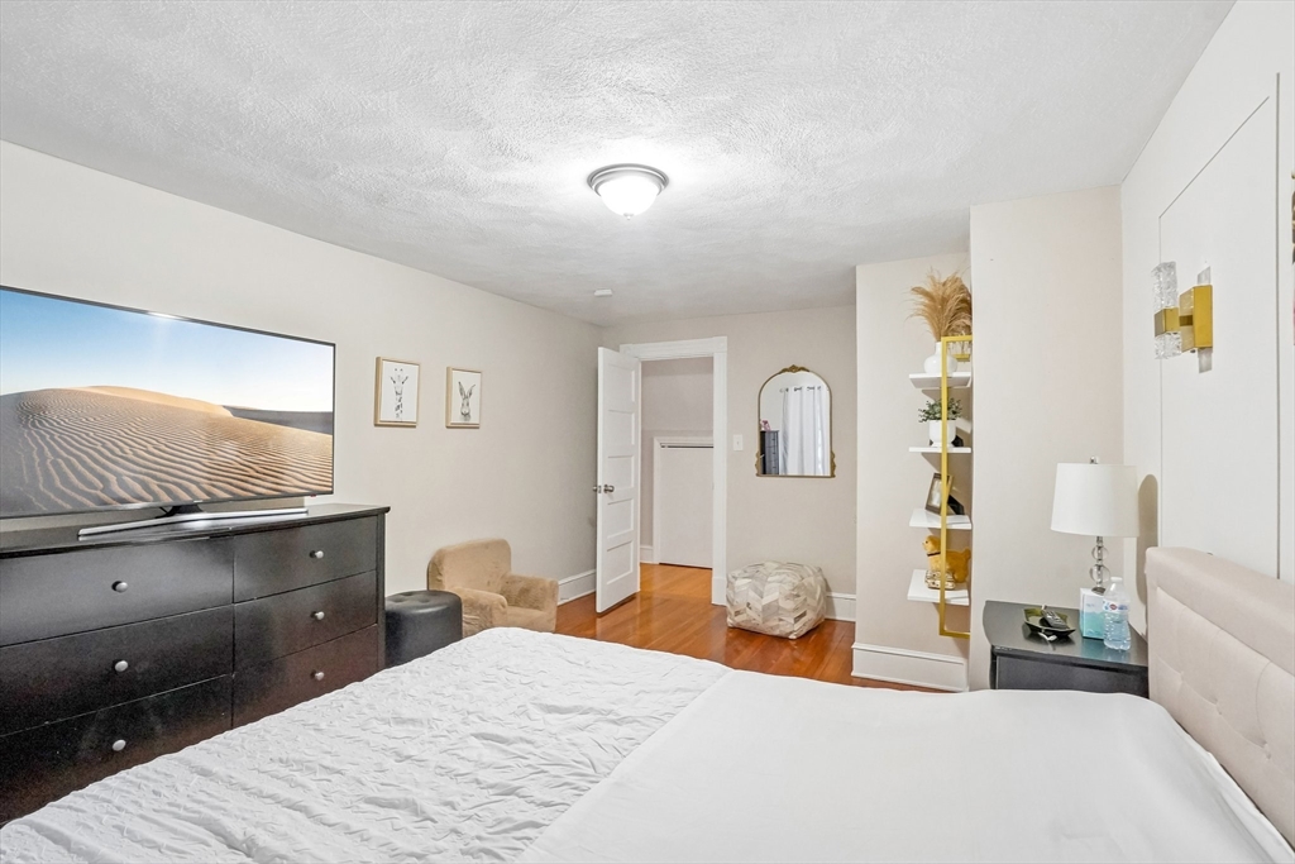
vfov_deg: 73.8
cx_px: 648
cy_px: 432
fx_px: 576
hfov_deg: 96.7
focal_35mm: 16
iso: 5000
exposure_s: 1/30
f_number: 8
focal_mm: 16
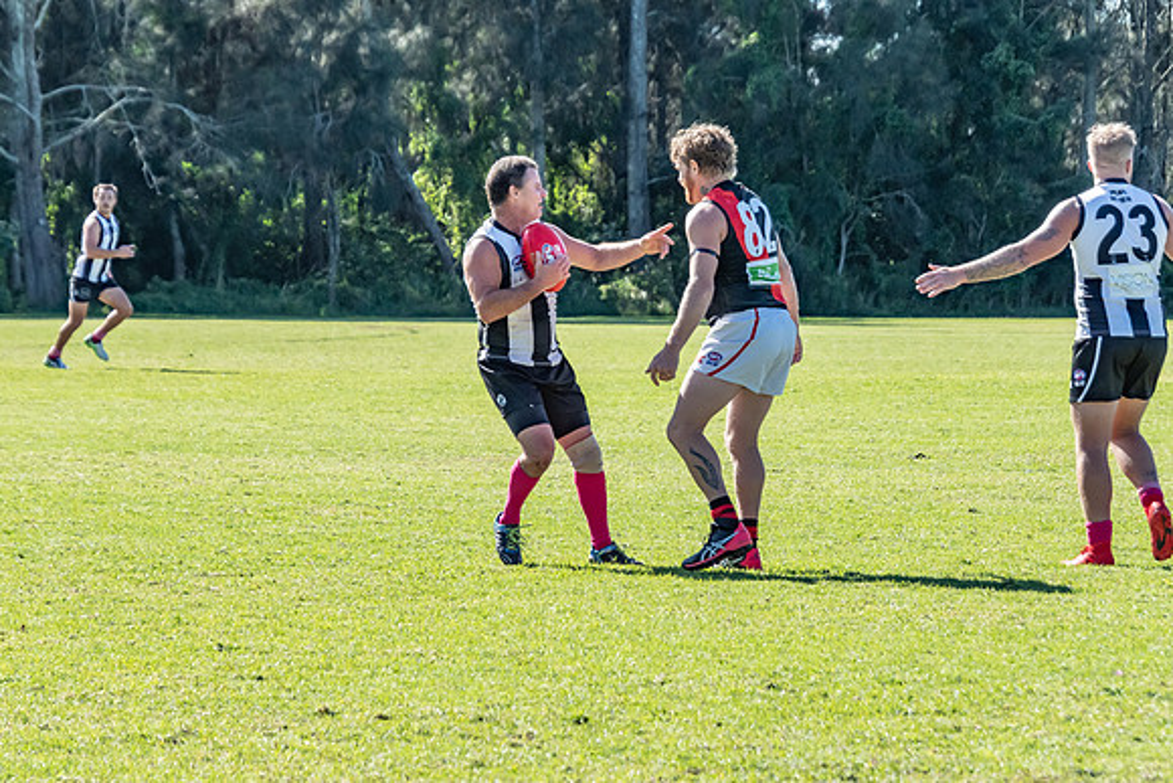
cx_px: 523
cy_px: 434
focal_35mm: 205
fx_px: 6688
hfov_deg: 10.0
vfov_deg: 6.7
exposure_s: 1/2500
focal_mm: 122
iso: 800
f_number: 6.3
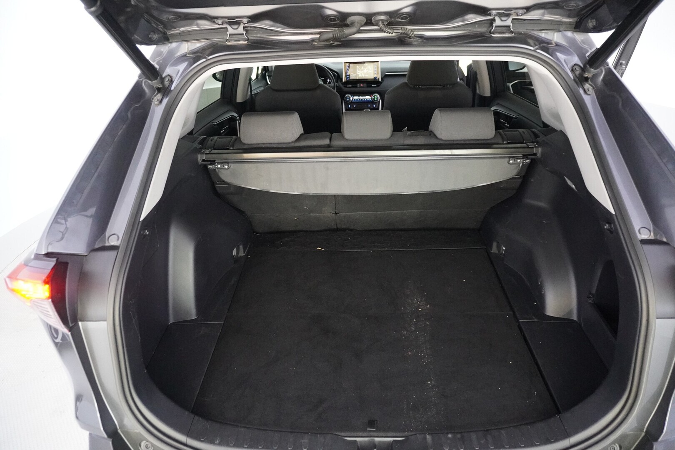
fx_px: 450
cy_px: 225
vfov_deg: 53.1
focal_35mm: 24
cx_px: 338
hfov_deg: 73.7
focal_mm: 16
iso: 6400
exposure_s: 1/60
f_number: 3.5
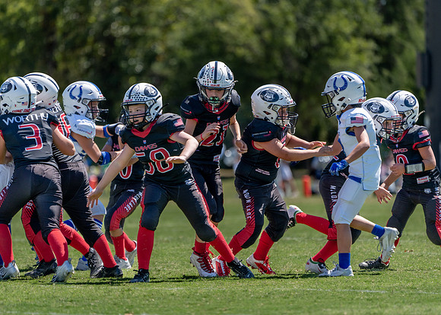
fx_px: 5639
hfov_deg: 4.5
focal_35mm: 450
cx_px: 216
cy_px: 167
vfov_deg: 3.2
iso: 320
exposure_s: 1/1600
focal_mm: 400
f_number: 5.6
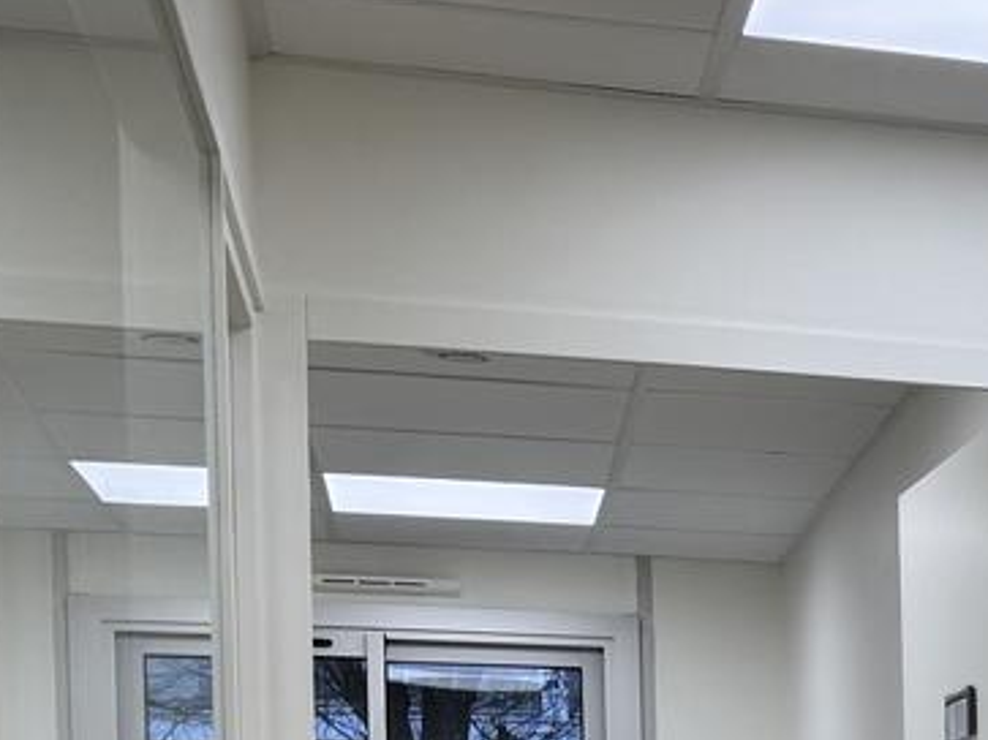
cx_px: 1581
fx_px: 2825
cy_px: 1058
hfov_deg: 17.4
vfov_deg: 14.1
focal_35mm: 99
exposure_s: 1/282
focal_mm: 6.76
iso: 80
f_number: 1.78
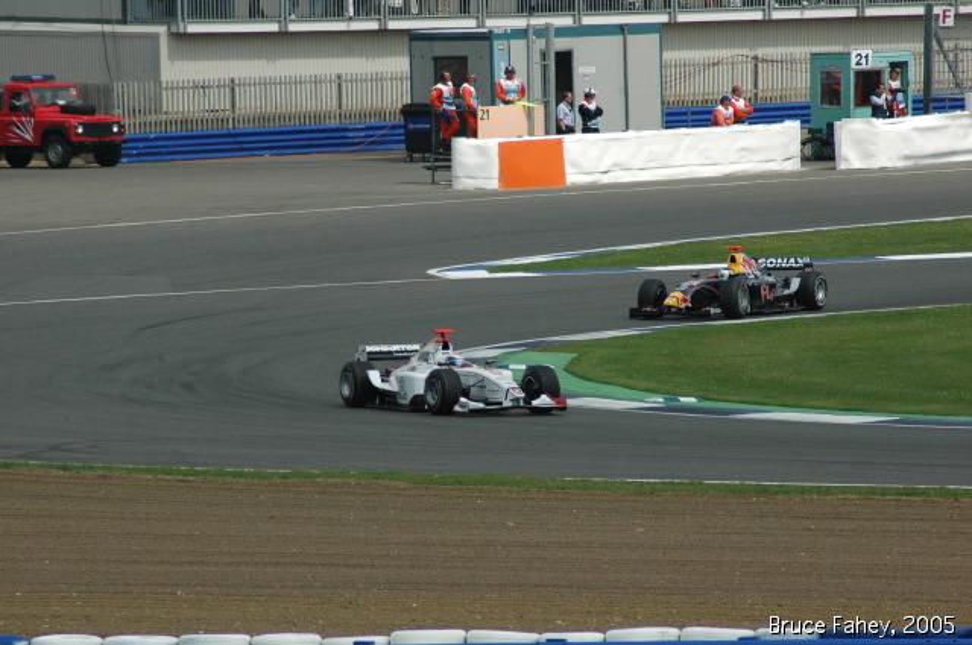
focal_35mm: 450
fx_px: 12134
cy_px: 322
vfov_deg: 3.0
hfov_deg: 4.6
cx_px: 486
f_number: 8
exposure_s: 1/2500
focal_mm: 300
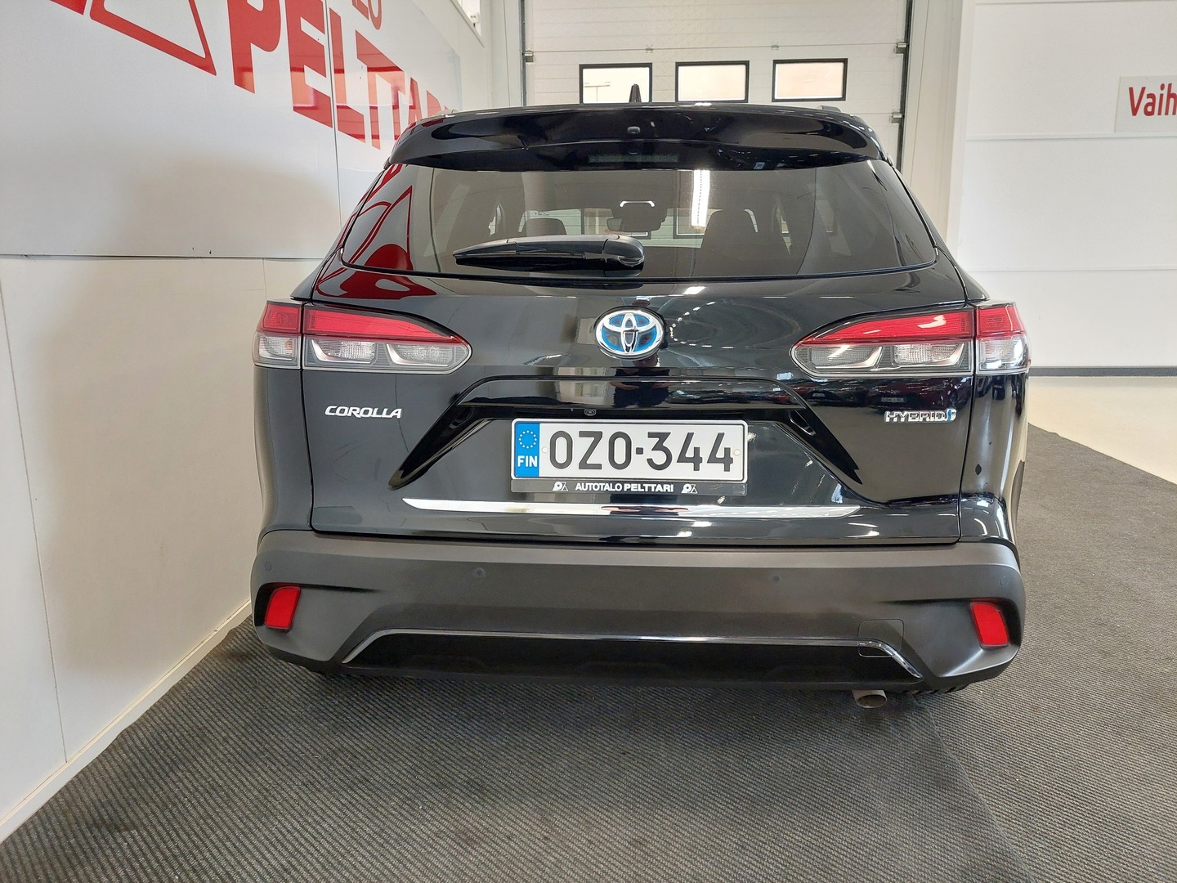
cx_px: 588
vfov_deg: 54.9
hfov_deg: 69.4
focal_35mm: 25
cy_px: 442
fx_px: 850
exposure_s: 1/50
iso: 400
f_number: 1.8
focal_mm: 5.23
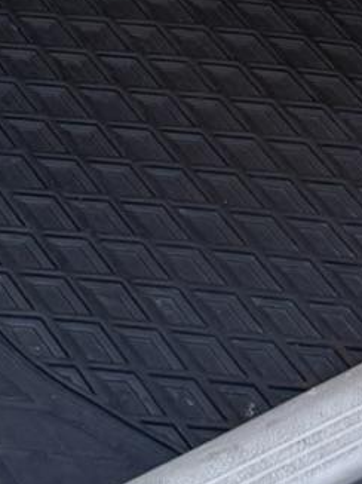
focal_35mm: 151
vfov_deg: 10.1
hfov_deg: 9.2
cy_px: -925
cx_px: -343
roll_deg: -4.1
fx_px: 2108
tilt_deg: -20.7
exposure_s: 1/121
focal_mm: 6.76
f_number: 1.78
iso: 160
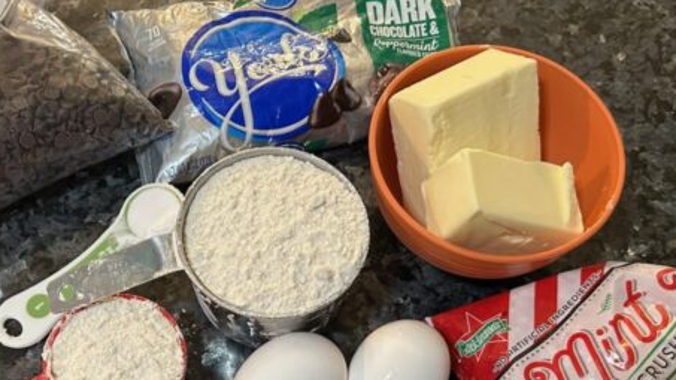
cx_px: 270
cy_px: 353
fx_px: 807
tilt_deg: -68.9
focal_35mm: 45
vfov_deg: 25.6
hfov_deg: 45.2
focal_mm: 5.7
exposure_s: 1/60
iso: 320
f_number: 1.5
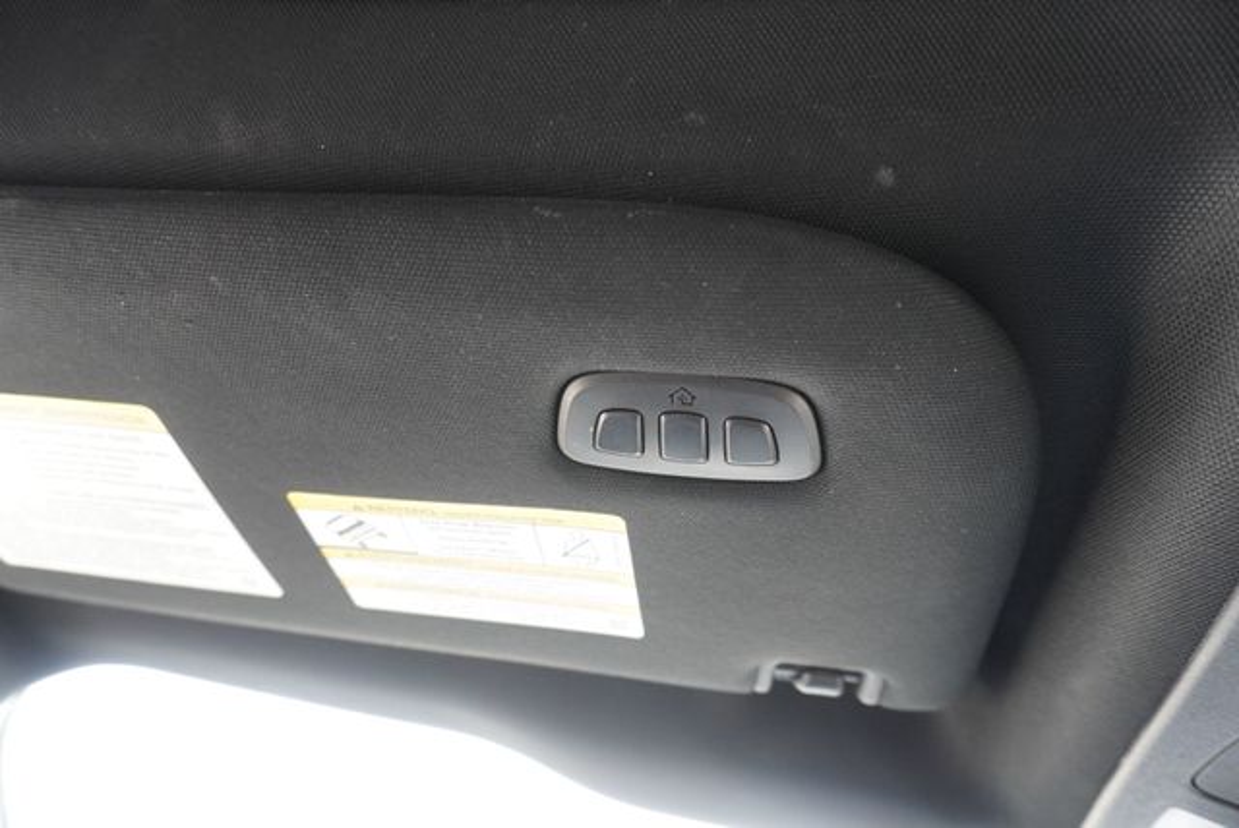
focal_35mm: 24
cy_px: 414
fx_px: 827
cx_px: 620
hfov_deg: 73.7
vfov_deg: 53.2
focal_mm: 16
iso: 800
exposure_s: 1/60
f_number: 4
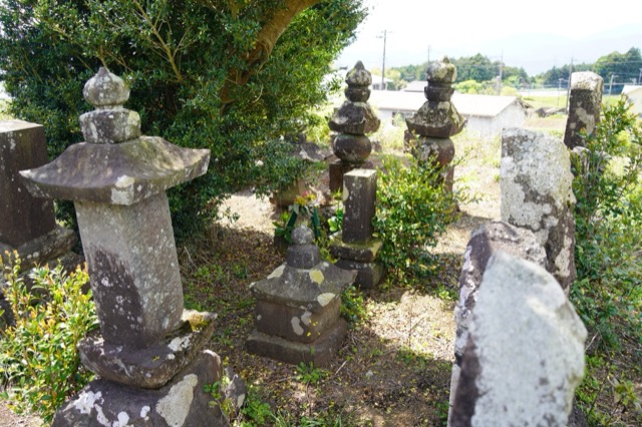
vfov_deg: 46.4
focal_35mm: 28
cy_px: 214
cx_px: 321
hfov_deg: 65.5
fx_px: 499
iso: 100
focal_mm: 28
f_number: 4
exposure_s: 1/160
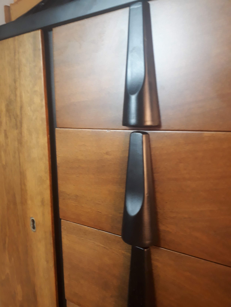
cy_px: 154
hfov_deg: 51.4
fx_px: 240
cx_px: 116
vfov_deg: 65.3
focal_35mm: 27
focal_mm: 3.6
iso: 160
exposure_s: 1/20
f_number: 1.9
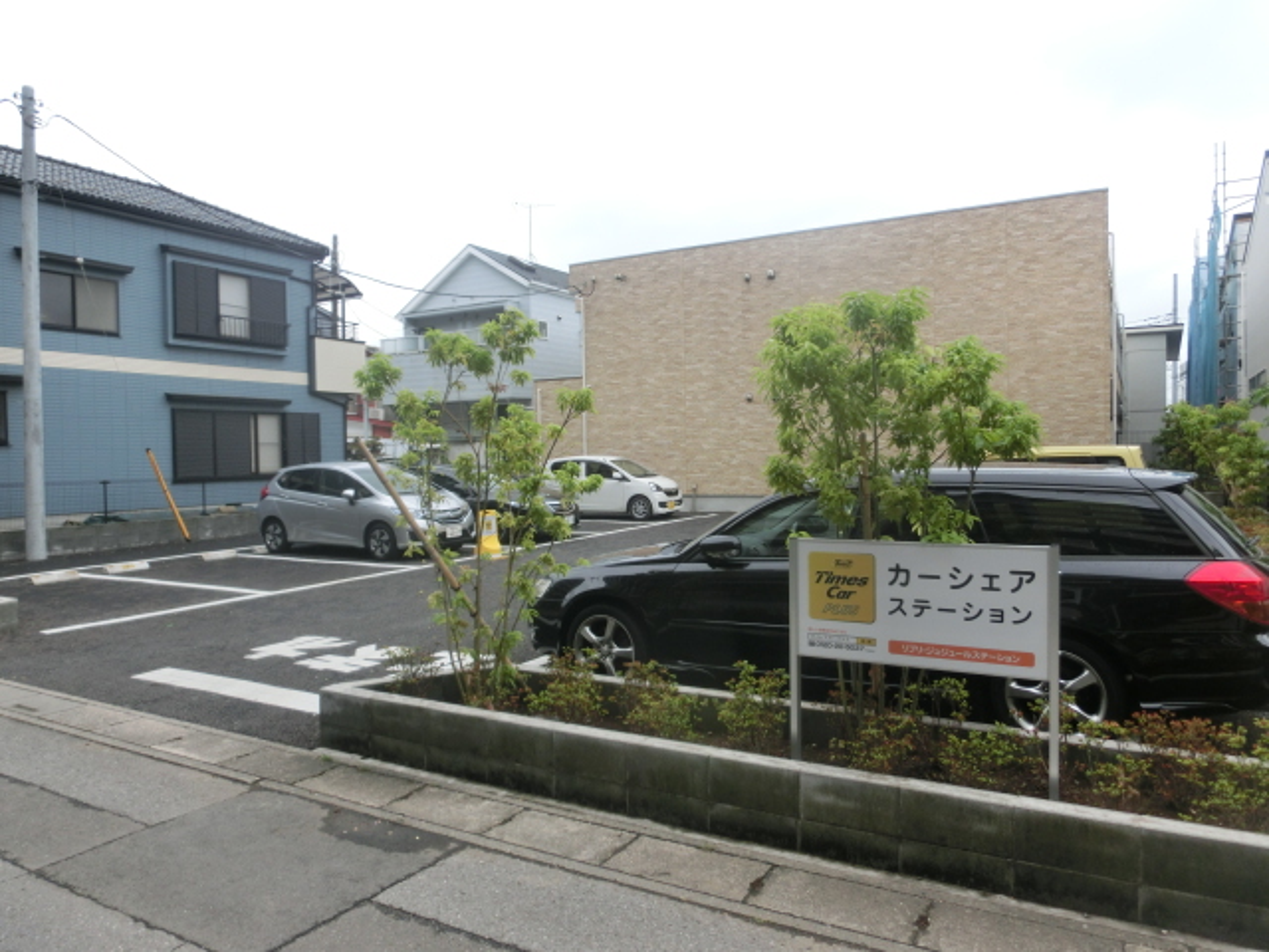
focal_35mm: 24
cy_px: 476
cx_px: 634
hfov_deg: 71.6
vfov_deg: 56.8
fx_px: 880
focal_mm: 4.24
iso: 80
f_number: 3
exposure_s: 1/320
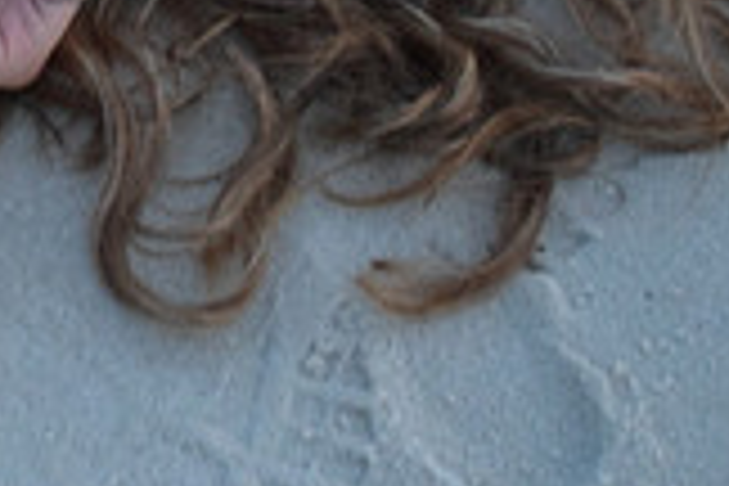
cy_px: -317
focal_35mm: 161
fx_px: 3260
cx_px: -432
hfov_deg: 12.1
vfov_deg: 8.3
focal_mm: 30
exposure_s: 1/10
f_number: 4.2
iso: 3200
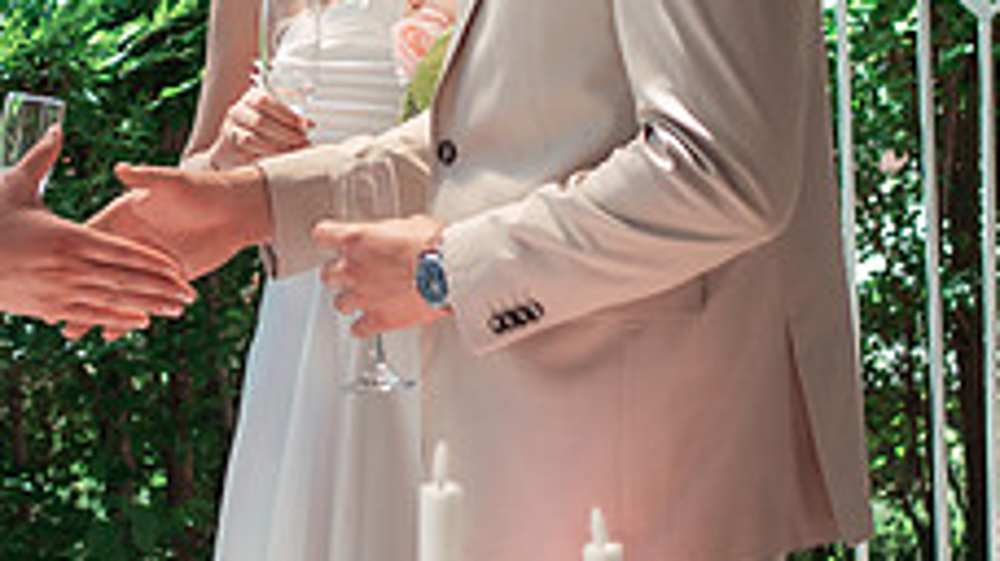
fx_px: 3551
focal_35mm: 134
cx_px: 352
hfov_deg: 16.0
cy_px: 22
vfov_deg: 9.0
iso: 125
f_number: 3.2
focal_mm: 35
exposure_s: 1/400
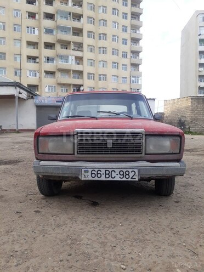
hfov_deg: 51.4
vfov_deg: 65.3
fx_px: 212
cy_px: 136
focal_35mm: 27
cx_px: 102
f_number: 1.9
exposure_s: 1/163
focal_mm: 3.6
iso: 40
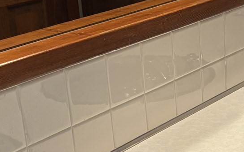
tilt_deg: -21.8
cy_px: 133
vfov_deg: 12.5
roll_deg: +1.3
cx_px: 237
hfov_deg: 19.5
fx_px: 691
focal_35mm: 104
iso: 125
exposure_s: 1/60
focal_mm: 5.96
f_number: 1.6
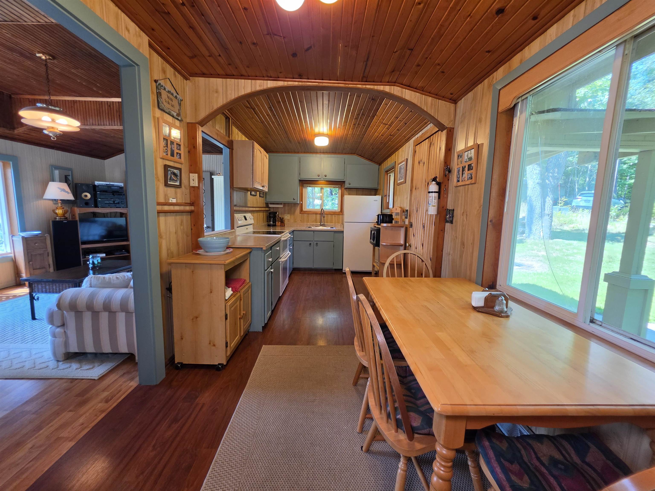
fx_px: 246
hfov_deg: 106.2
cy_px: 246
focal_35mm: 13
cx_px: 328
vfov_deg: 89.9
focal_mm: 2.2
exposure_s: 1/120
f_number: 1.9
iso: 125
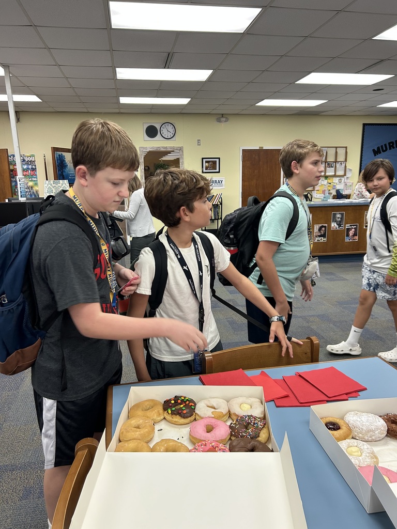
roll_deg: +0.5
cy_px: 264
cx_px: 198
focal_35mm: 26
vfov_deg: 67.3
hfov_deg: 53.1
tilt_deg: -12.3
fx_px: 398
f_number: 1.5
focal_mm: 5.7
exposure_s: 1/120
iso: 125
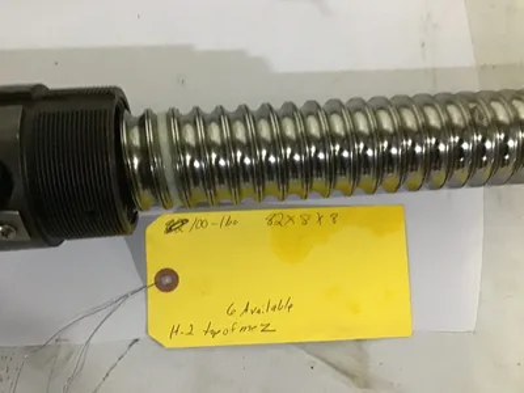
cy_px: 196
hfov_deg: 58.4
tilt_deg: -83.2
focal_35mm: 31
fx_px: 469
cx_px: 262
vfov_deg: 45.4
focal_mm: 3.3
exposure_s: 1/15
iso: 250
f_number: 2.4
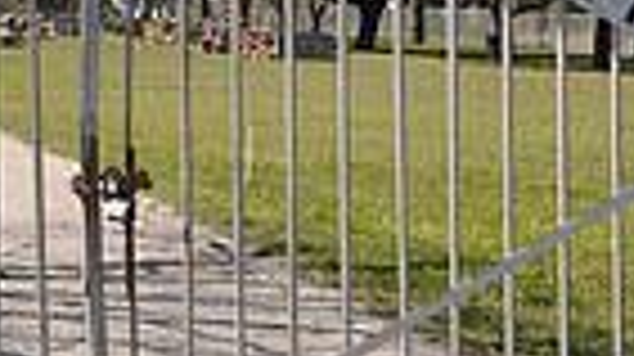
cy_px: 92
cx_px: 139
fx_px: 3258
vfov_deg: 6.2
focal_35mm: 194
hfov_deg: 11.1
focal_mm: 30
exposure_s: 1/200
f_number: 7.1
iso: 200
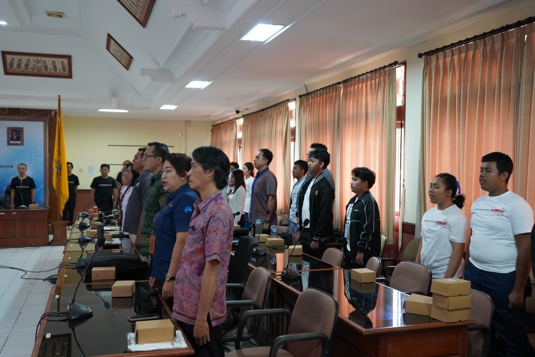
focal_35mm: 36
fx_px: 535
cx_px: 268
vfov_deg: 36.9
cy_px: 178
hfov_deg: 53.1
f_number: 4
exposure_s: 1/160
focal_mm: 36
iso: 6400
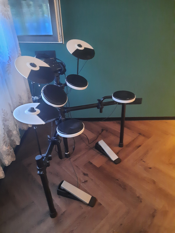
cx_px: 88
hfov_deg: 54.9
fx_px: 169
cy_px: 116
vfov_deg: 69.4
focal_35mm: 25
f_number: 2
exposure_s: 1/17
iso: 1250
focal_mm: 4.6
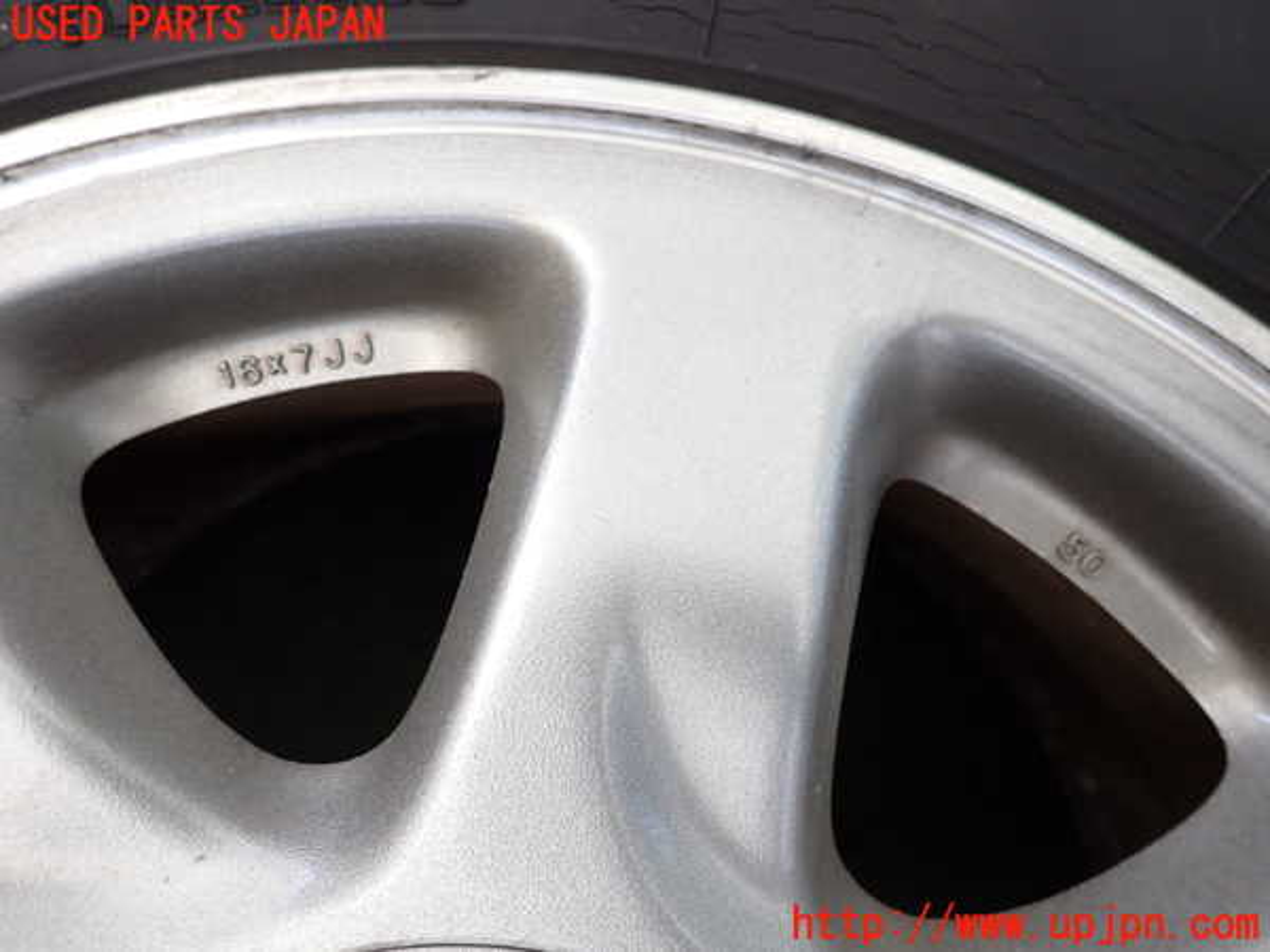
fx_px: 917
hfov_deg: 69.4
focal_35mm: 25
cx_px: 635
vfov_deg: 54.9
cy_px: 476
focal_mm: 4.5
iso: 200
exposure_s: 1/30
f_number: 2
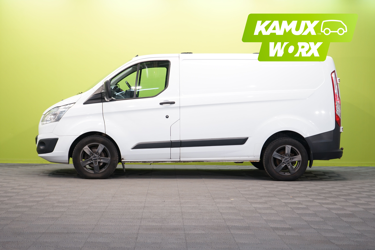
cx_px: 188
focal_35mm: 61
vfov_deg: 22.3
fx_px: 635
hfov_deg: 32.9
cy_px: 125
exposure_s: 1/25
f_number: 5.6
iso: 400
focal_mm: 61
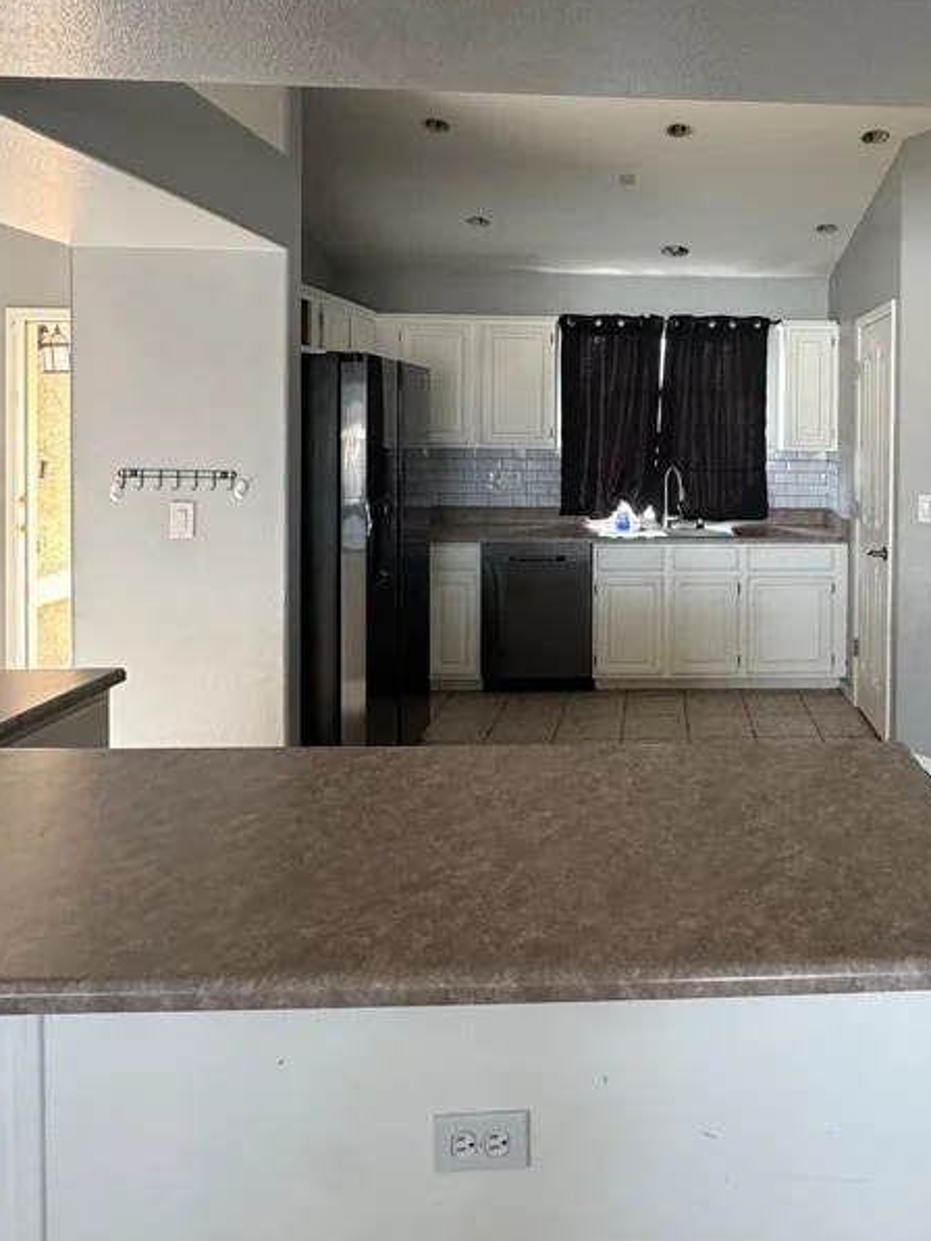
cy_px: 441
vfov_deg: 70.0
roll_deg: -0.8
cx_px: 709
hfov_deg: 54.0
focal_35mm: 24
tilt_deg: -1.4
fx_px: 860
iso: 320
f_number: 2.2
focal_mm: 2.22
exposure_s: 1/99
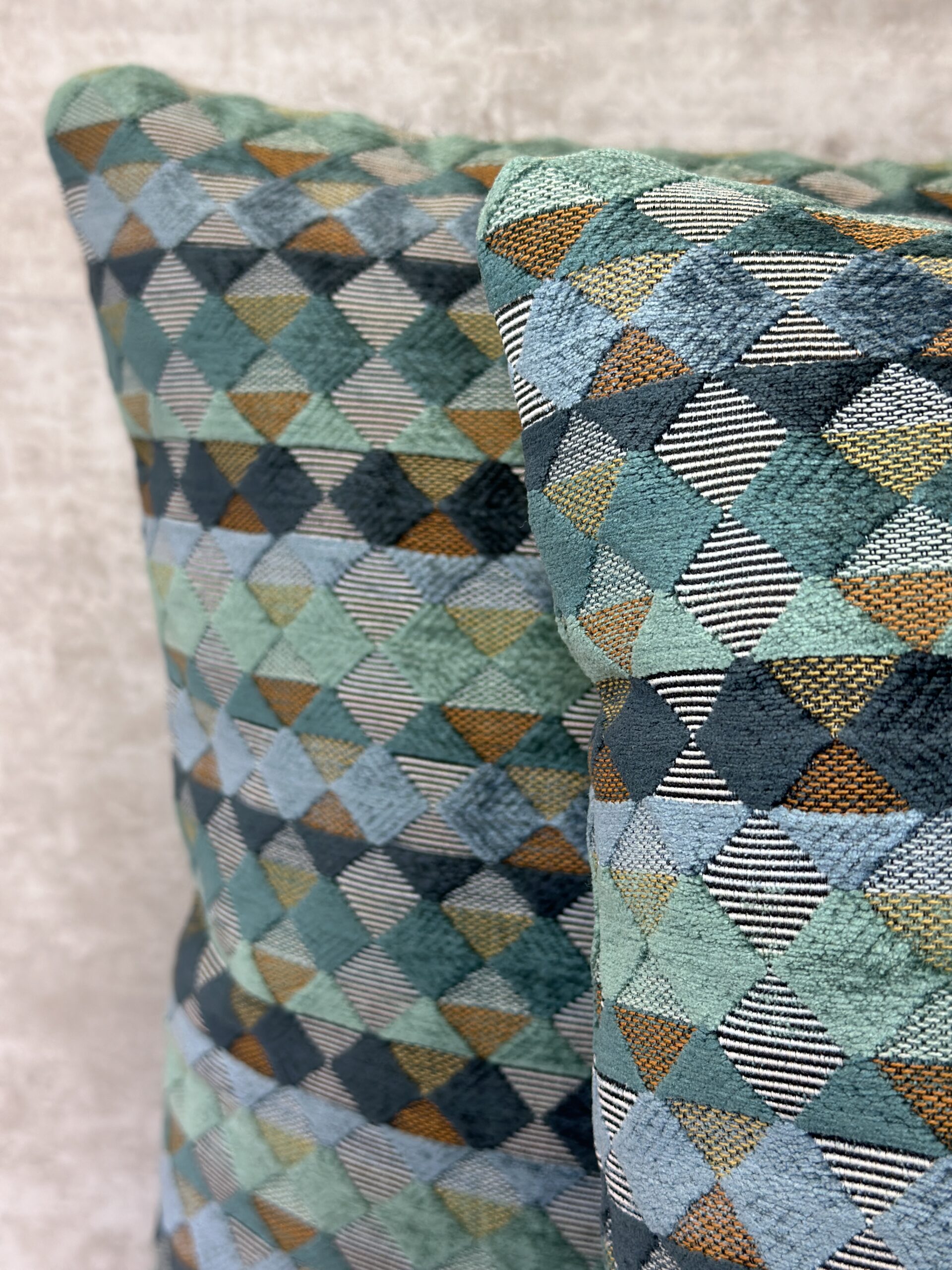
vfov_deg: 39.7
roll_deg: +0.2
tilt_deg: -18.3
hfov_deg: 30.3
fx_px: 1760
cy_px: 635
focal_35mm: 48
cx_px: 476
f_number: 1.78
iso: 80
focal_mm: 6.86
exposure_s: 1/120
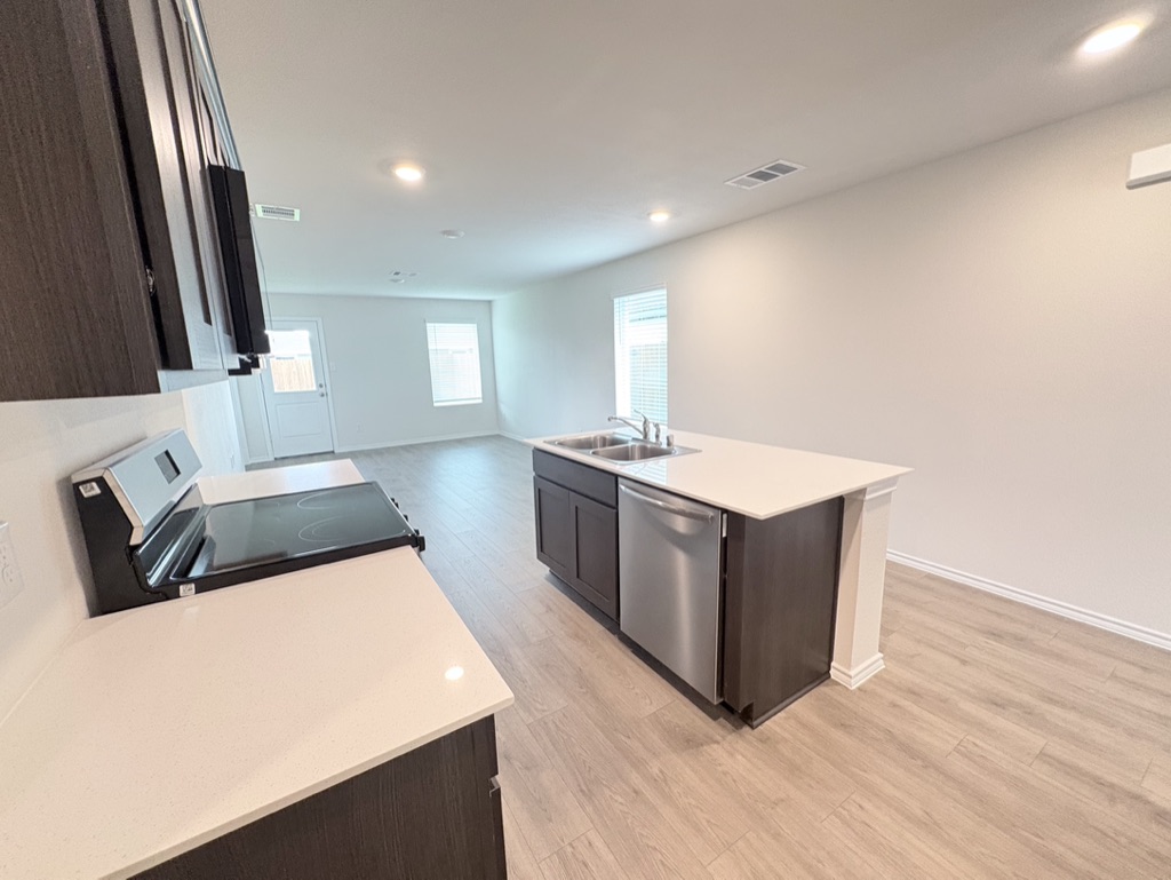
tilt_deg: -8.9
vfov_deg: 85.7
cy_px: 440
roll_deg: +1.9
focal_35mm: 14
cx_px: 586
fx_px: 474
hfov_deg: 102.0
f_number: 2.2
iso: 500
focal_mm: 2.22
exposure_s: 1/60
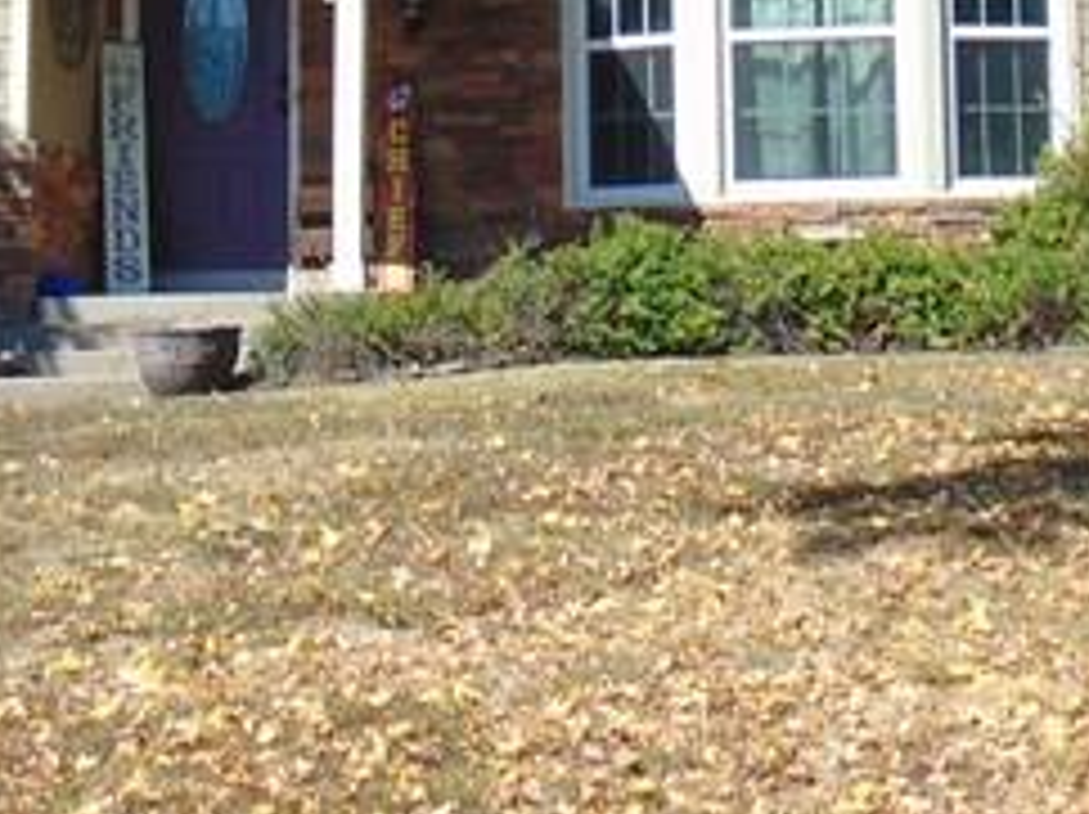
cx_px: 464
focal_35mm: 127
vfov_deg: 11.4
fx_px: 3991
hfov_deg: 15.5
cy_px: -225
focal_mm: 5.4
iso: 80
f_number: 3.1
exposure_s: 1/800
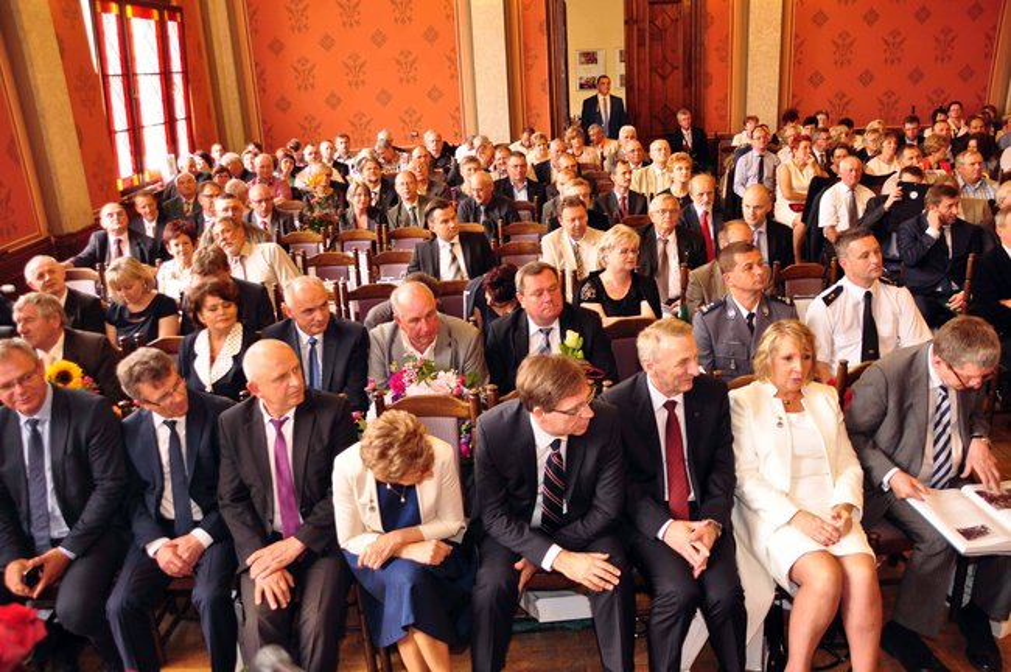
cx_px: 506
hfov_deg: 67.4
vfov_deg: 47.8
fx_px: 757
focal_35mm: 27
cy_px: 336
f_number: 4
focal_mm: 18
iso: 560
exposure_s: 1/30
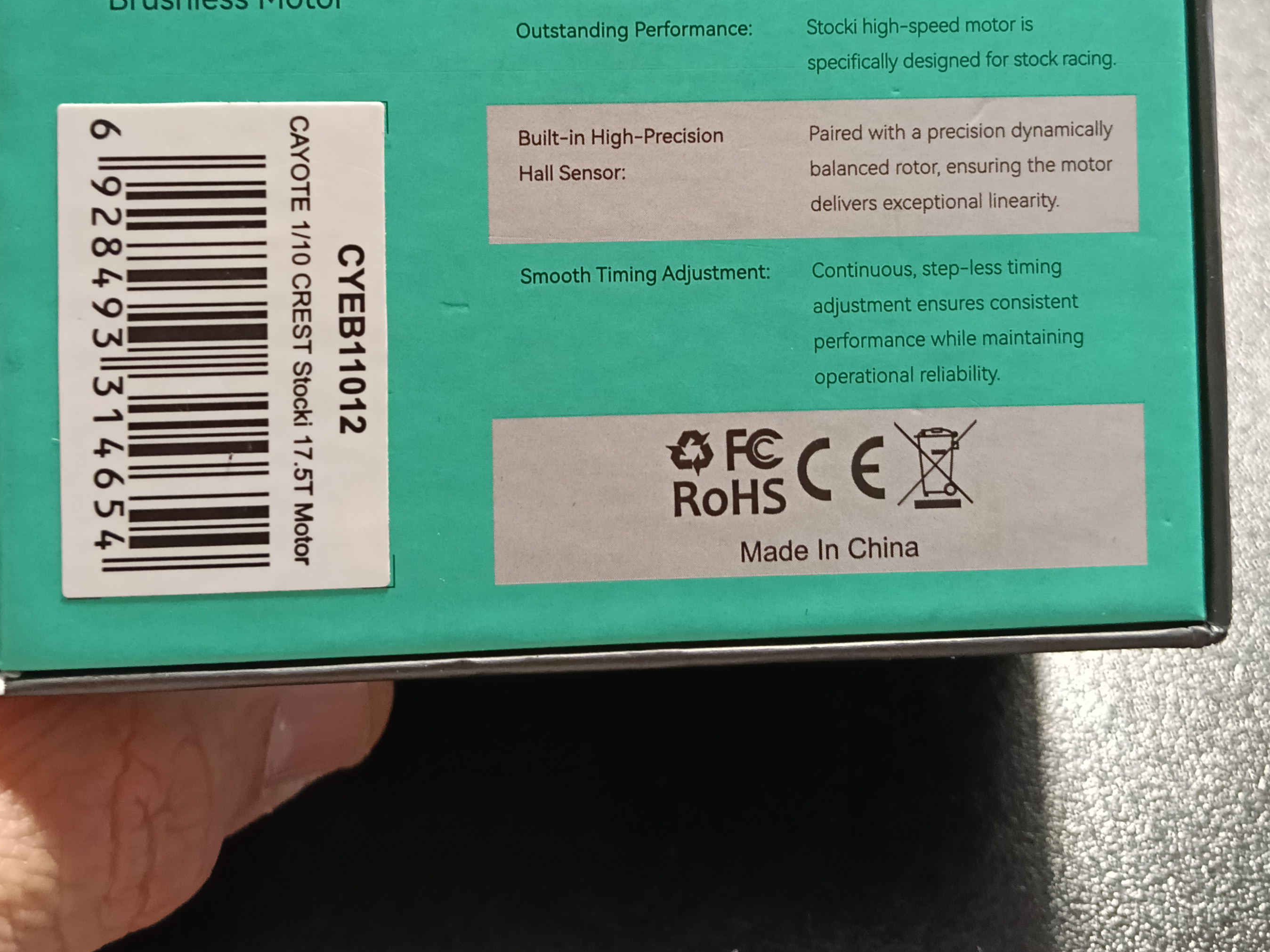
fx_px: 1504
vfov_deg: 34.1
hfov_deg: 45.8
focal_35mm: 41
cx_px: 599
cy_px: 193
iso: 500
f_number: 1.8
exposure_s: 1/33.3
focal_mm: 3.98
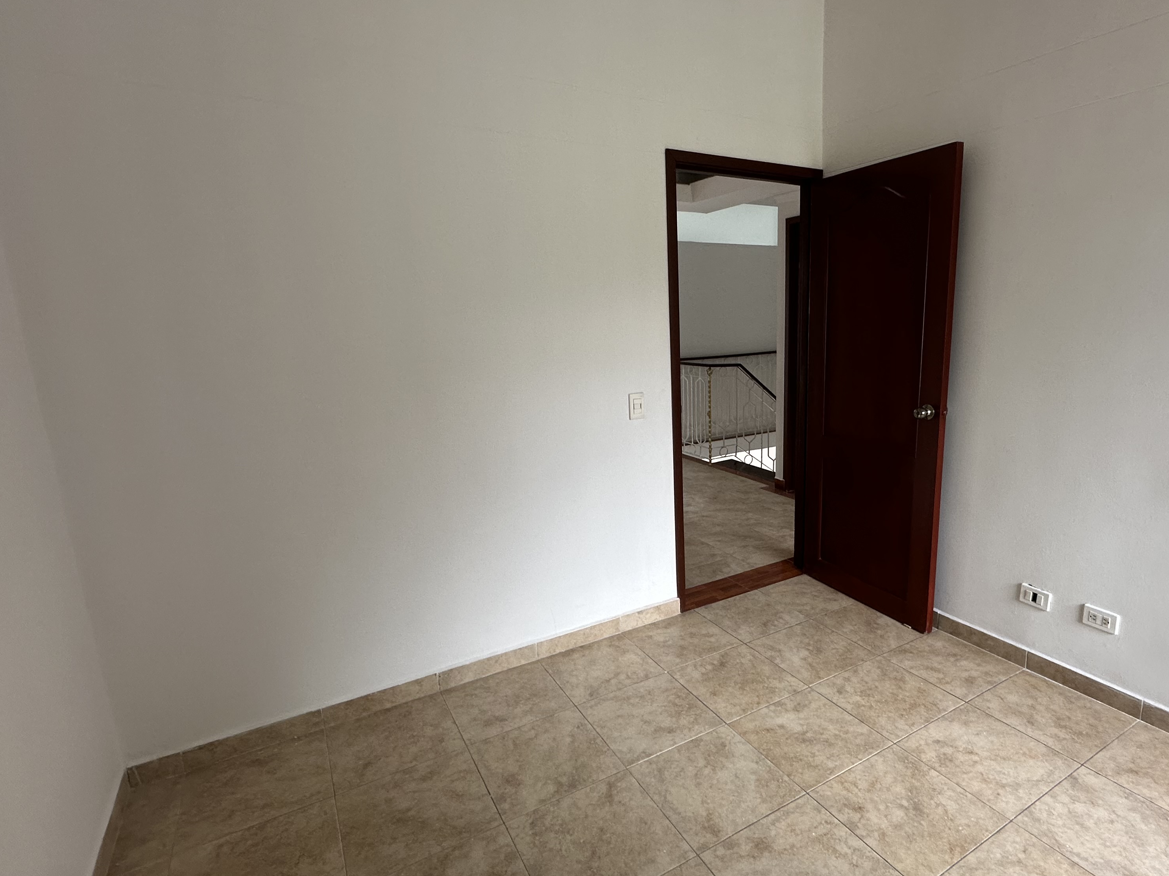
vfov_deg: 68.7
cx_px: 676
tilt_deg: -11.0
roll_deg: +1.6
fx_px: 642
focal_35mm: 19
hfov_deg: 84.0
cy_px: 447
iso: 100
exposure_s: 1/99
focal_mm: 2.22
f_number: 2.2
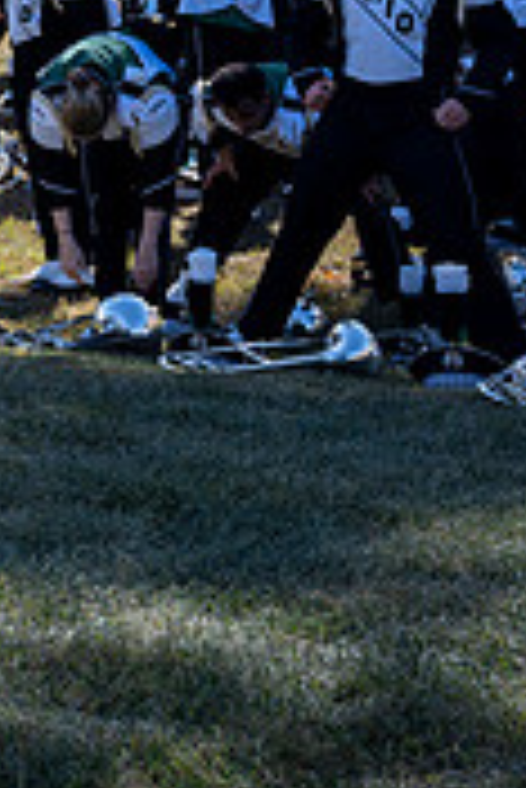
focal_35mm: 139
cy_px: 20
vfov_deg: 14.5
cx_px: -522
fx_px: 3040
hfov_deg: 9.3
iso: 80
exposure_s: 1/250
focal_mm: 42
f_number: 4.5
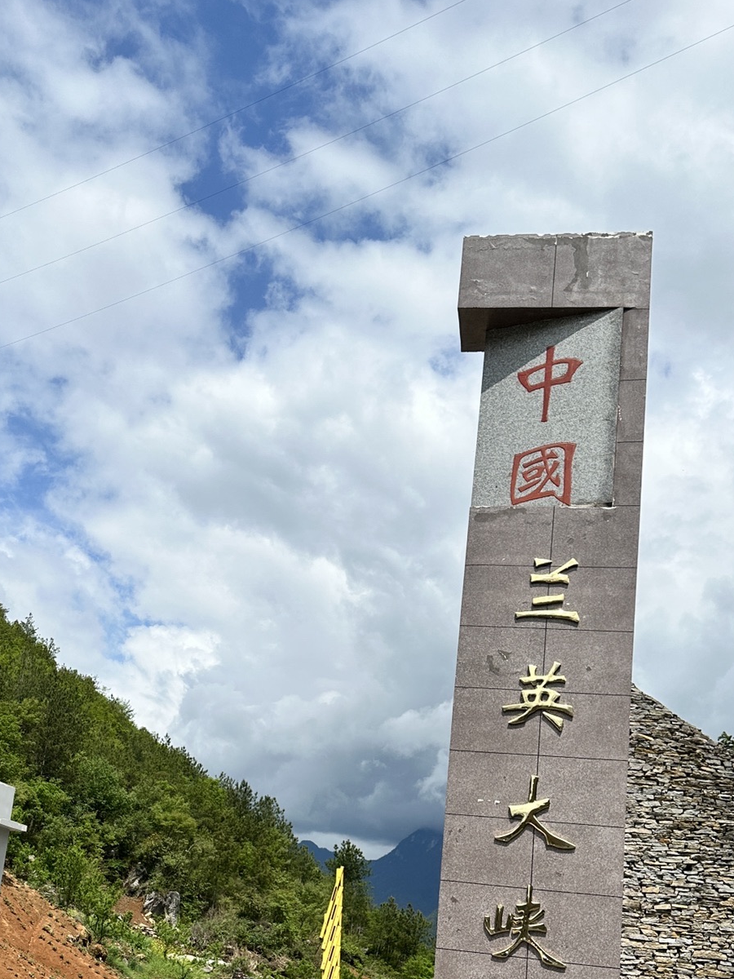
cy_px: 733
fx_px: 1131
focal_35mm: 40
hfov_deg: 35.8
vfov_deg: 45.2
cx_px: 274
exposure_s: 1/6623
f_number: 1.78
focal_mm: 6.86
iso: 80
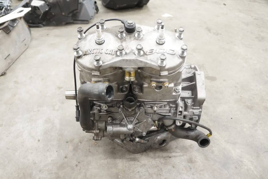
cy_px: 90
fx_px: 201
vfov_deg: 47.9
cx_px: 134
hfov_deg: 67.4
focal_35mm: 27
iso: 1600
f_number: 3.5
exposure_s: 1/60
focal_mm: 18
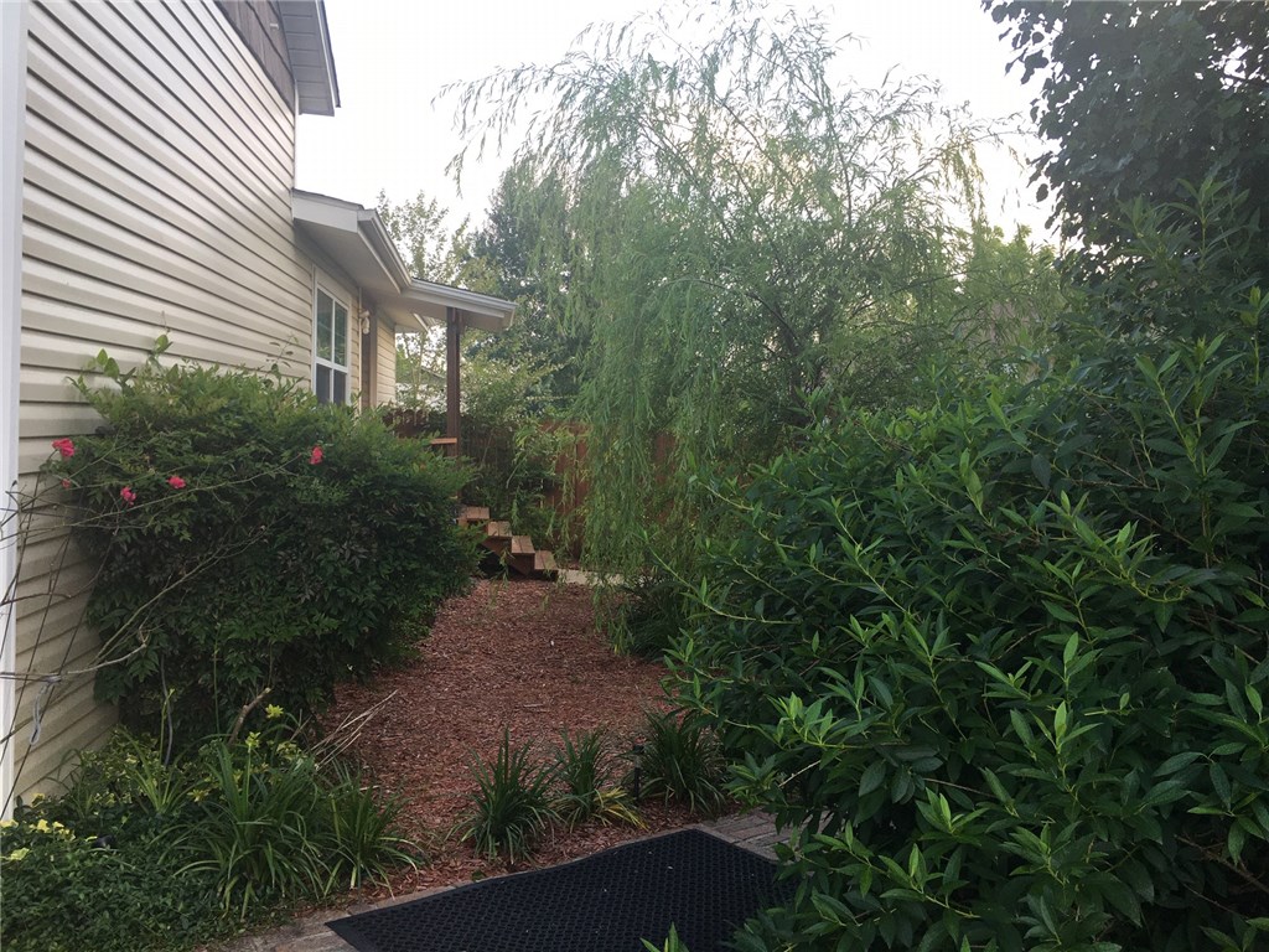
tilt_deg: -1.8
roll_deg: -1.1
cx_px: 634
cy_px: 476
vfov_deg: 48.2
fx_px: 1063
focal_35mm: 29
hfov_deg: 61.7
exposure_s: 1/120
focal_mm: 4.15
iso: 32
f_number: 2.2
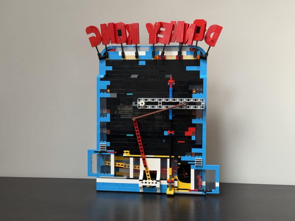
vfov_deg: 30.3
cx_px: 148
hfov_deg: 39.7
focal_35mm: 48
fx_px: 409
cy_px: 110
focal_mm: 6.76
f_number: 1.78
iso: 100
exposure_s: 1/60
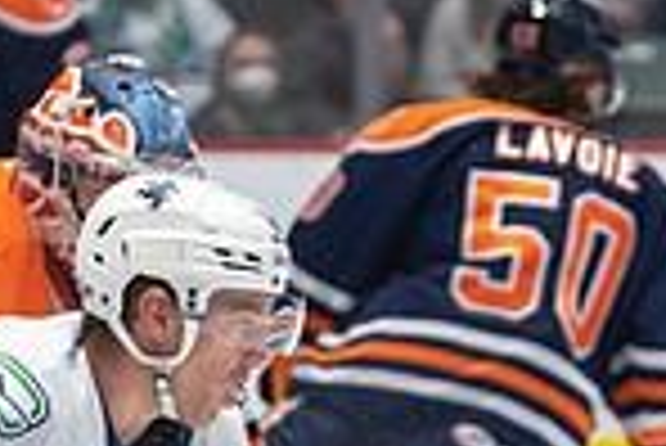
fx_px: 7611
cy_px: 565
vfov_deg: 3.3
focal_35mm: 411
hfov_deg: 5.0
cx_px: 558
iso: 1250
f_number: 2.8
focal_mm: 101
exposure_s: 1/800
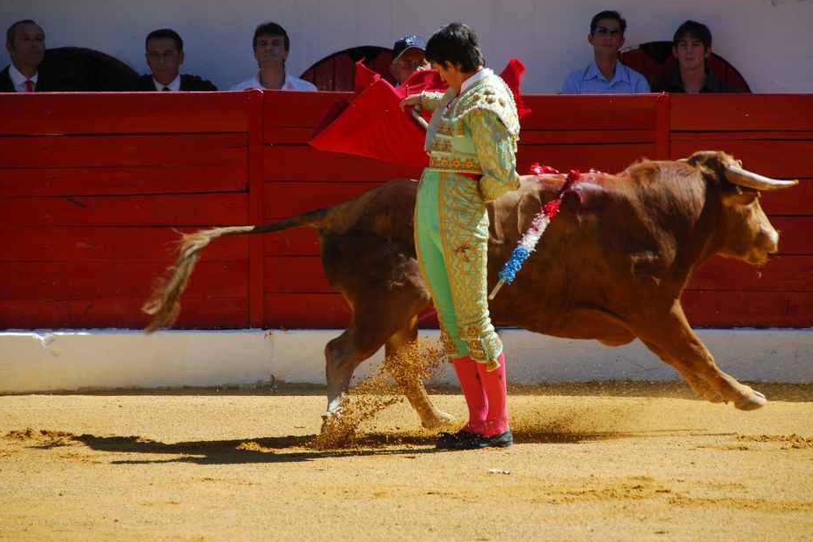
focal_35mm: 283
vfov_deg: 4.9
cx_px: 433
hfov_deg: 7.3
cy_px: 249
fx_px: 6391
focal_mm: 170
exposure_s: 1/500
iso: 220
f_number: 5.6
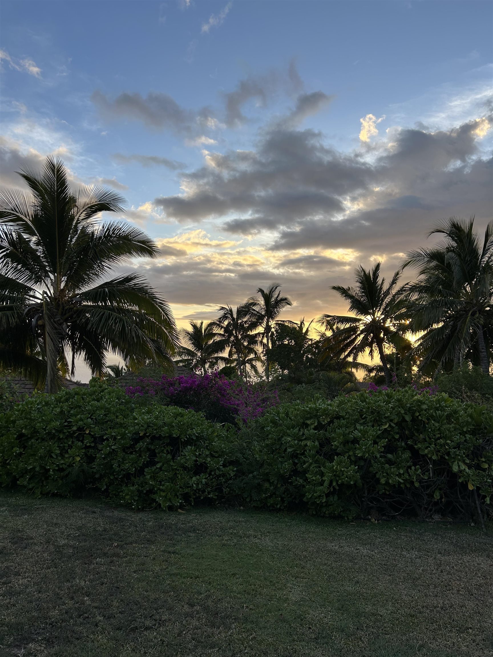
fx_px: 494
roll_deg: -1.8
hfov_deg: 53.1
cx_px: 246
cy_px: 328
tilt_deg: +1.9
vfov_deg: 67.3
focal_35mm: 26
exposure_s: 1/1019
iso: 50
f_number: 1.5
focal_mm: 5.7
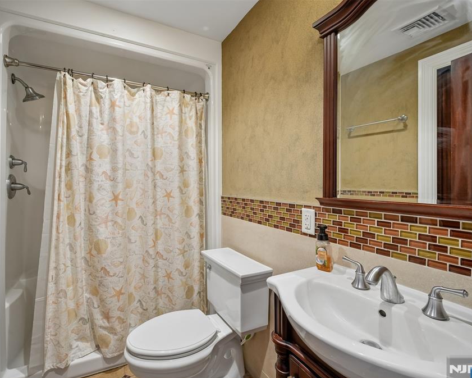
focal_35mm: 16
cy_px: 191
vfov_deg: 80.4
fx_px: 224
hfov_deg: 92.9
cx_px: 217
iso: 500
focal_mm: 14
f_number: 8
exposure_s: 1/10
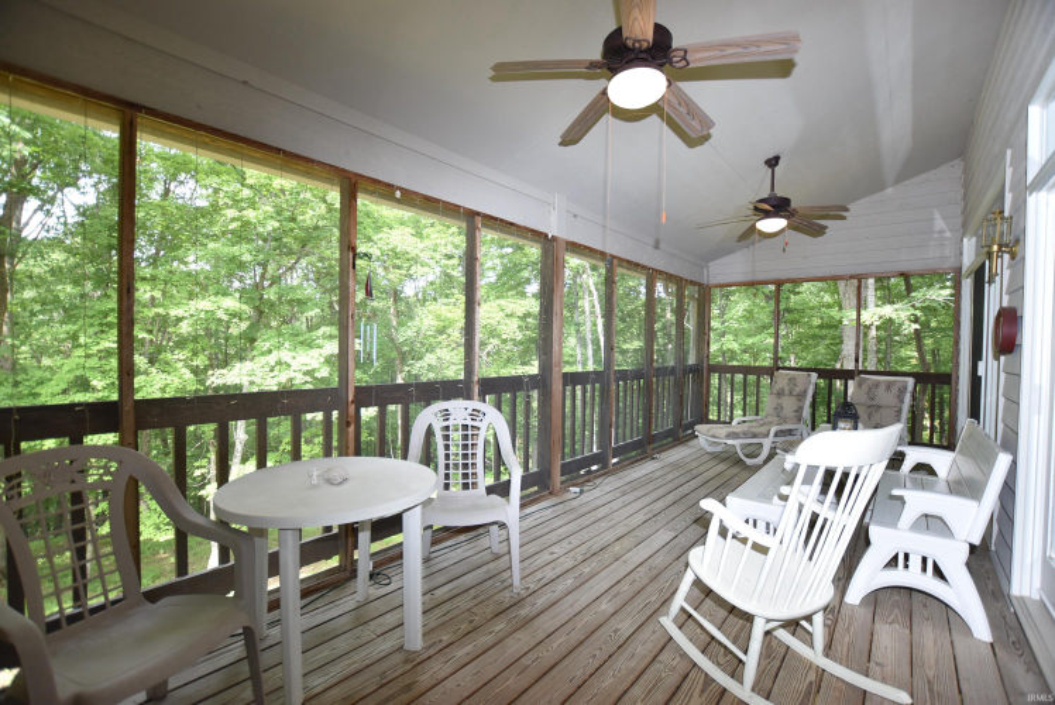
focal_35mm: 15
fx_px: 440
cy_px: 352
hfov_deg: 100.3
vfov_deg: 77.4
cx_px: 528
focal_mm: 10
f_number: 3.5
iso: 450
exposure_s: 1/250
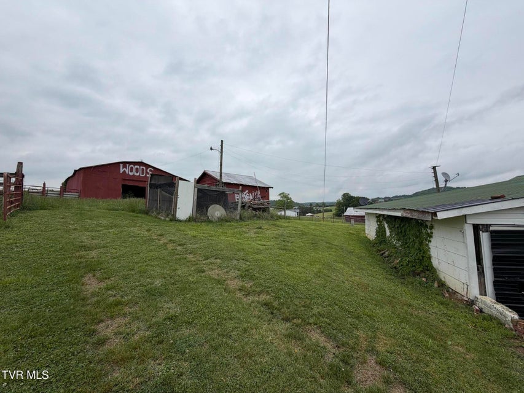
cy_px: 196
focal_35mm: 14
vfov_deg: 85.7
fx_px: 212
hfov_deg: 102.1
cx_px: 262
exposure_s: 1/664
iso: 40
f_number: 2.2
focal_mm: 2.22
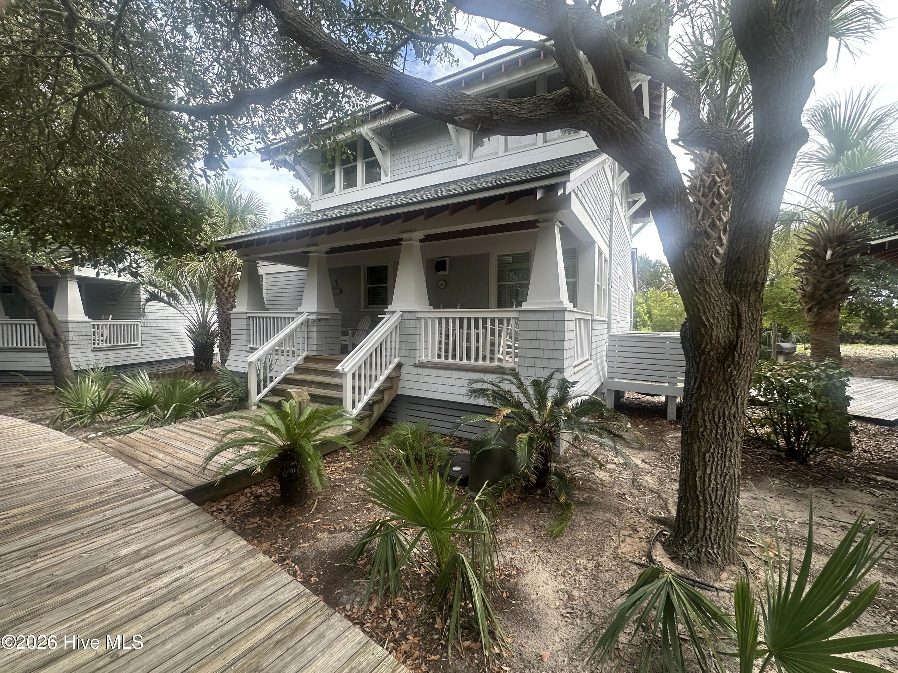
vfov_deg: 85.7
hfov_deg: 102.1
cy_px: 336
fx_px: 363
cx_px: 449
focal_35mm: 14
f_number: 2.2
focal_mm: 2.22
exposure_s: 1/245
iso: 40
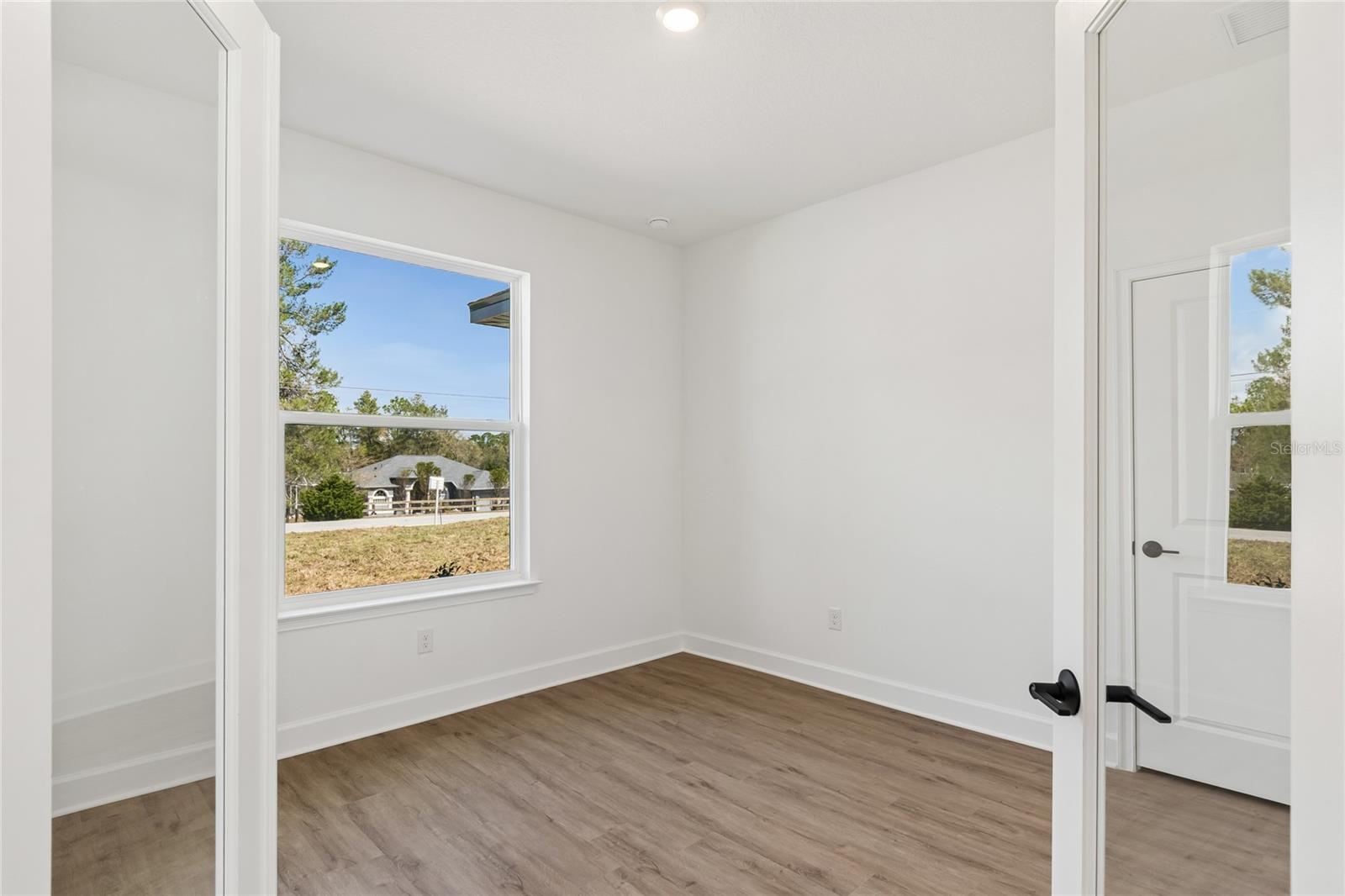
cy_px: 448
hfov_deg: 90.0
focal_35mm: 18
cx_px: 672
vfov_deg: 67.4
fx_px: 672
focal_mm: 12
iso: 100
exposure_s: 1/8
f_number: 7.1
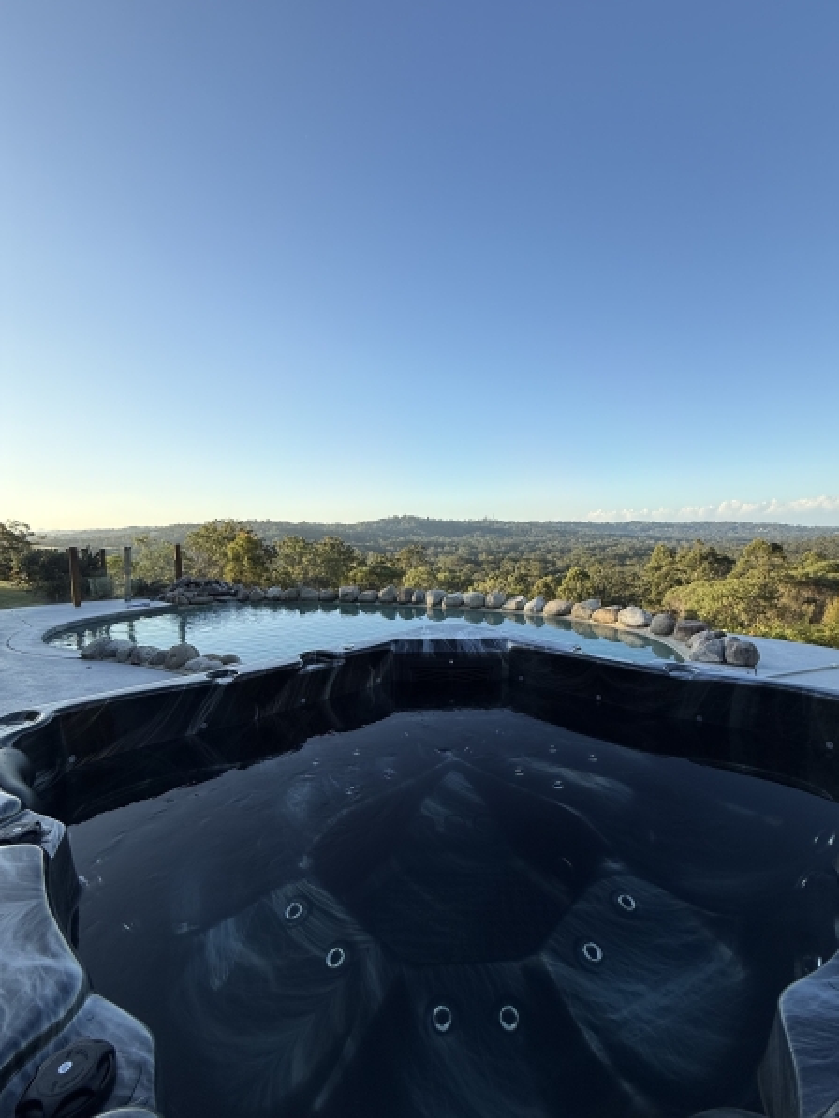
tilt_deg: -4.3
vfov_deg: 98.1
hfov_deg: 81.7
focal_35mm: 15
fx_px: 485
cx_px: 446
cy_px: 571
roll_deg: +0.1
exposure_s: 1/876
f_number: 2.2
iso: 50
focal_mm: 2.22
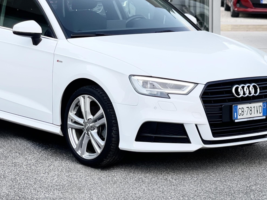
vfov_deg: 11.4
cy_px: 58
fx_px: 1003
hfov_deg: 15.2
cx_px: 102
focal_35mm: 130
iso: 20
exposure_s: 1/136
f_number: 2.2
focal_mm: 7.5
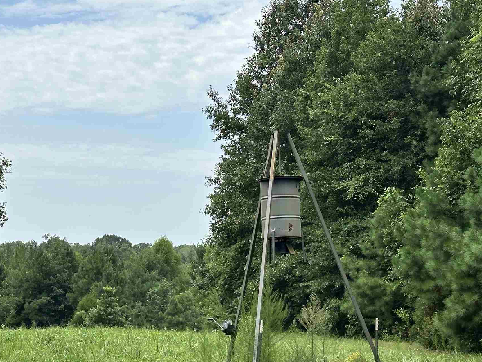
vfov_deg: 17.0
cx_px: 118
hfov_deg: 22.5
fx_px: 1197
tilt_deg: -0.8
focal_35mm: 86
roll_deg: -1.5
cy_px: 287
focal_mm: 6.86
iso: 64
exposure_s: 1/2597
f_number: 1.78
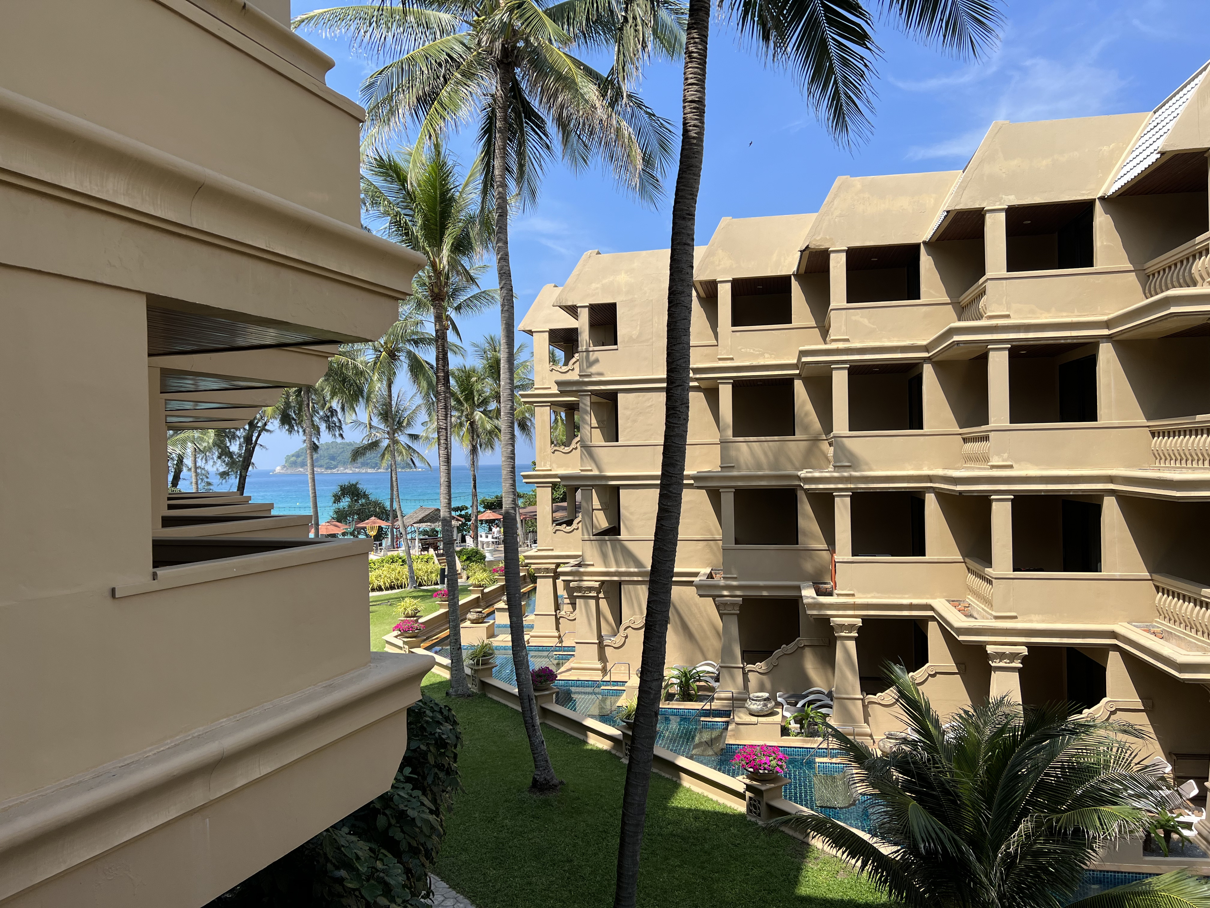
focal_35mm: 26
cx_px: 605
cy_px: 454
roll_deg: +1.3
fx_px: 909
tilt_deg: -0.3
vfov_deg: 53.1
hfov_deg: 67.3
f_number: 1.5
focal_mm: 5.7
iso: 50
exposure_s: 1/3257
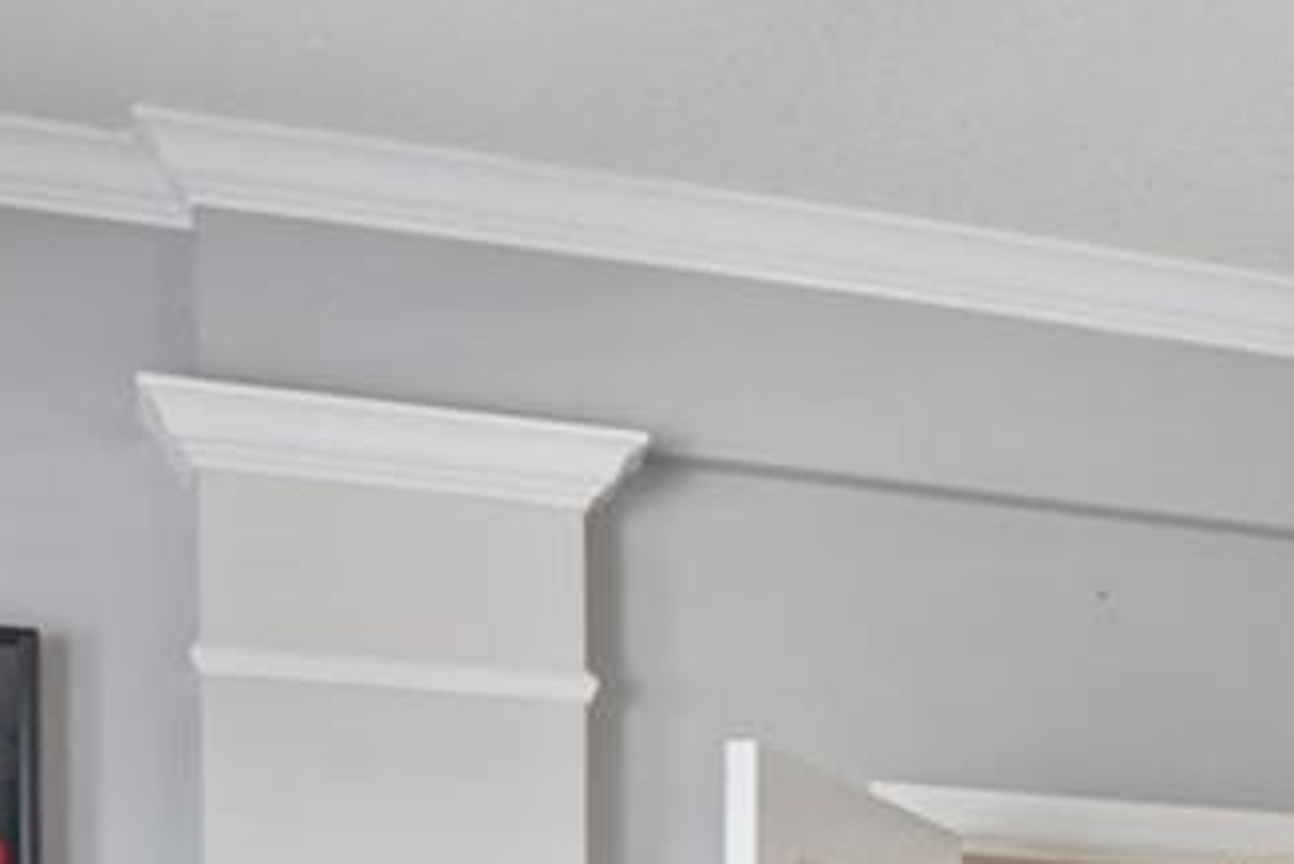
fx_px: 2805
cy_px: 1464
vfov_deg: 15.5
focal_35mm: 78
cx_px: 1404
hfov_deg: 24.3
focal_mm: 16
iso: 400
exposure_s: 1/5
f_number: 8
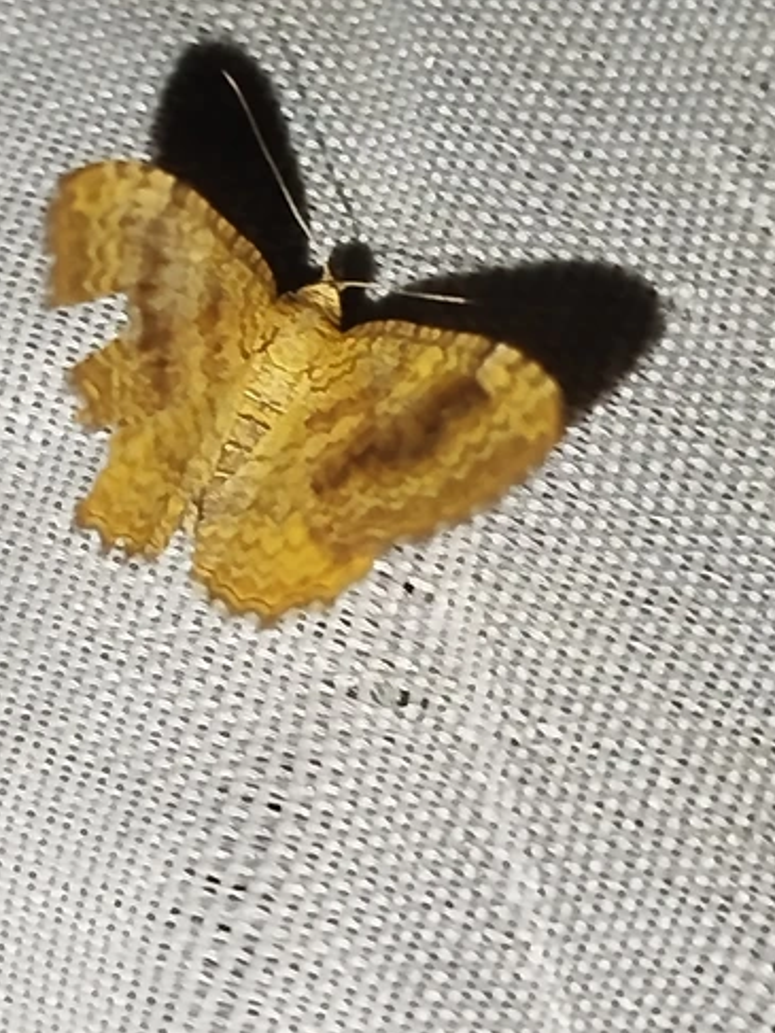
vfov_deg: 15.3
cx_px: 323
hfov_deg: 11.5
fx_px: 3847
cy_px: 468
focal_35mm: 129
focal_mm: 5.31
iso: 100
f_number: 1.7
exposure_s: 1/50
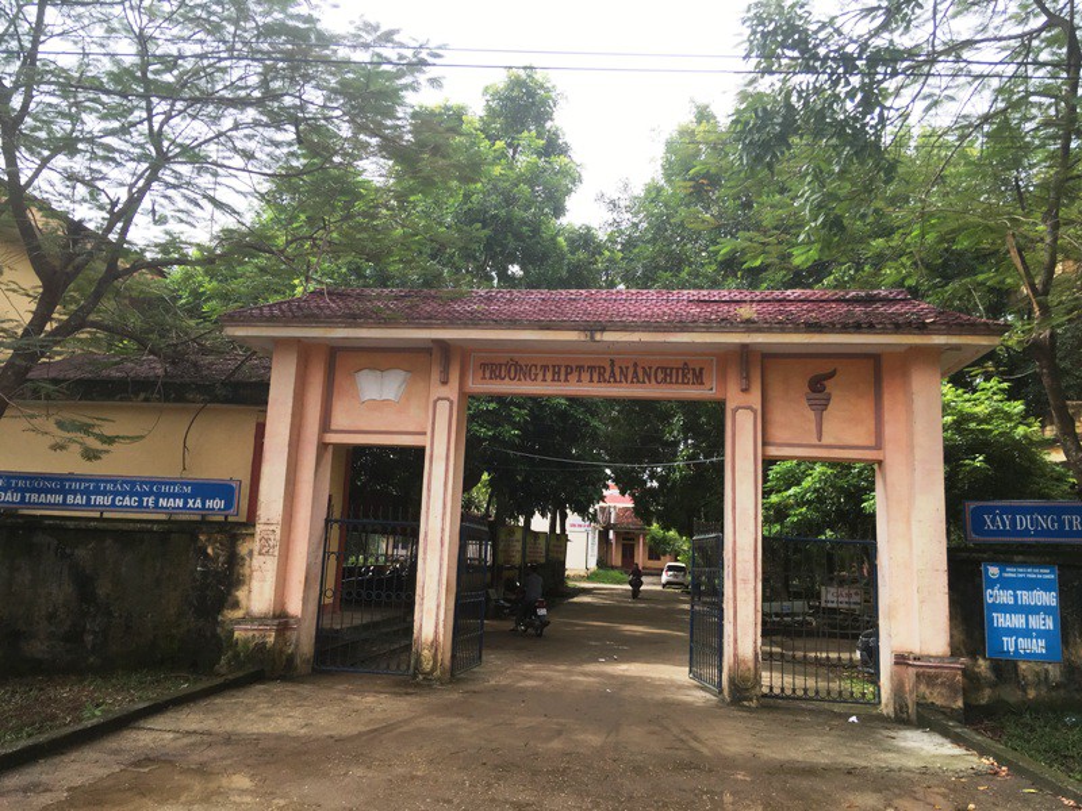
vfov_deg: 48.2
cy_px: 406
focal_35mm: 29
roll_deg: -3.0
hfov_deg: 61.7
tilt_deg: +13.2
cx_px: 541
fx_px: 906
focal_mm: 4.15
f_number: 2.2
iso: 25
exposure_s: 1/587
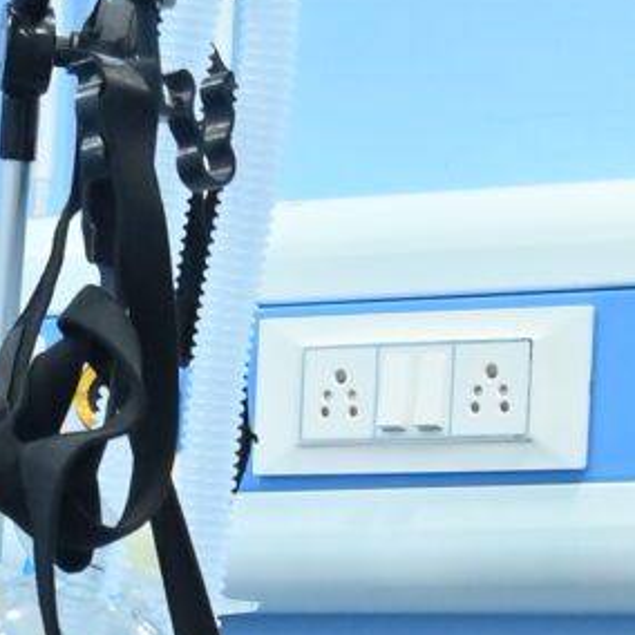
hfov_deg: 7.9
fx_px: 4607
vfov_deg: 7.5
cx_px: 238
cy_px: 1380
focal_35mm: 222
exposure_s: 1/125
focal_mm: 29
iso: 2000
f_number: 4.5
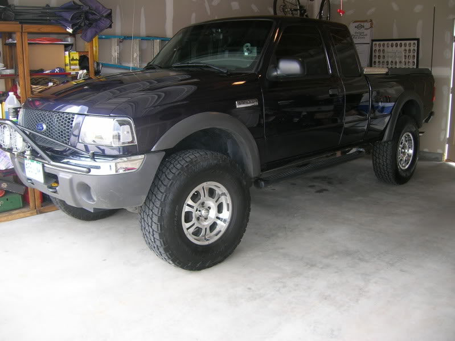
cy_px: 170
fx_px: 447
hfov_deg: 54.0
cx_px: 228
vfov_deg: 41.7
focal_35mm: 34
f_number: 2.9
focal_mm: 5.7
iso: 51
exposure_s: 1/30
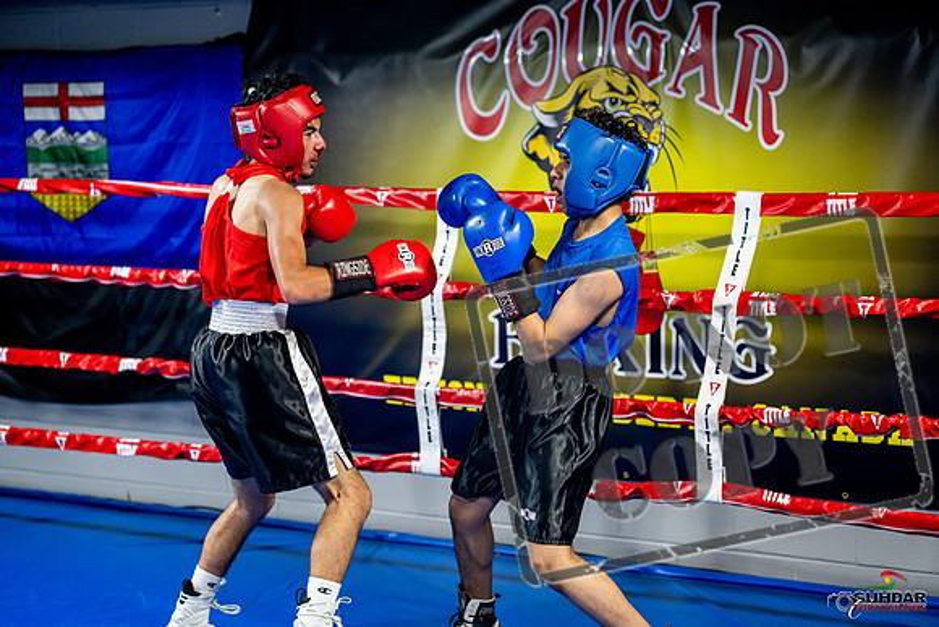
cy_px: 314
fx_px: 1904
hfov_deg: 27.7
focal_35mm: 73
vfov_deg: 18.7
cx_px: 470
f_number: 2
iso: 4000
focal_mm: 73
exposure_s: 1/800
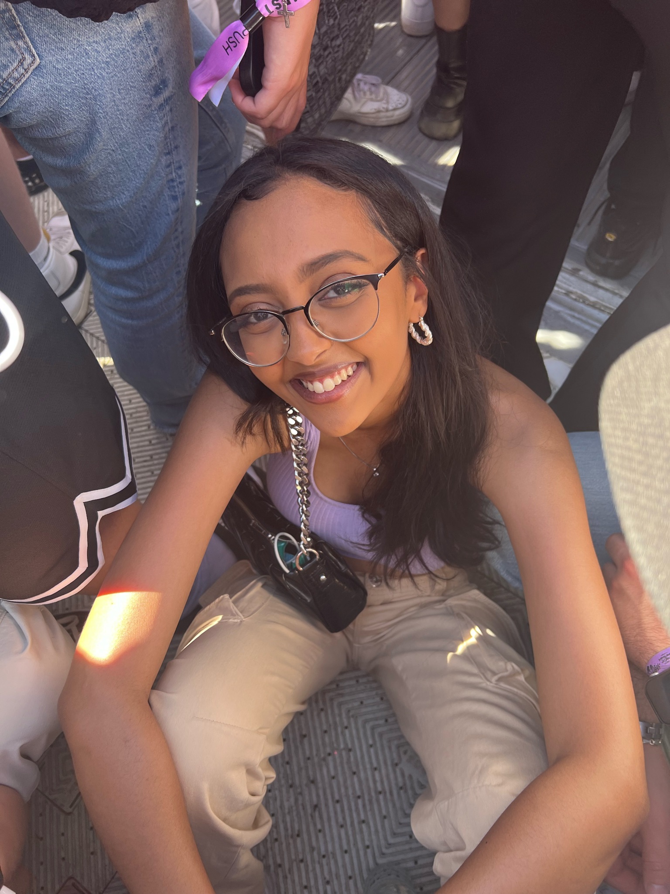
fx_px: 671
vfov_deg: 67.3
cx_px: 335
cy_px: 447
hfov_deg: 53.0
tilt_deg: -61.8
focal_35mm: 26
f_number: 1.5
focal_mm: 5.7
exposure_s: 1/179
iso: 50
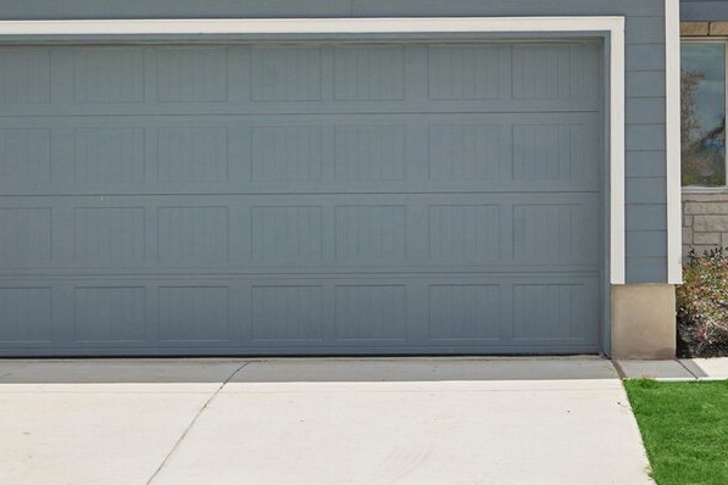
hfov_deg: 21.5
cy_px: 30
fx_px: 1921
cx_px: 387
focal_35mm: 95
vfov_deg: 14.2
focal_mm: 35
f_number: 8
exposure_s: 1/500
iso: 100
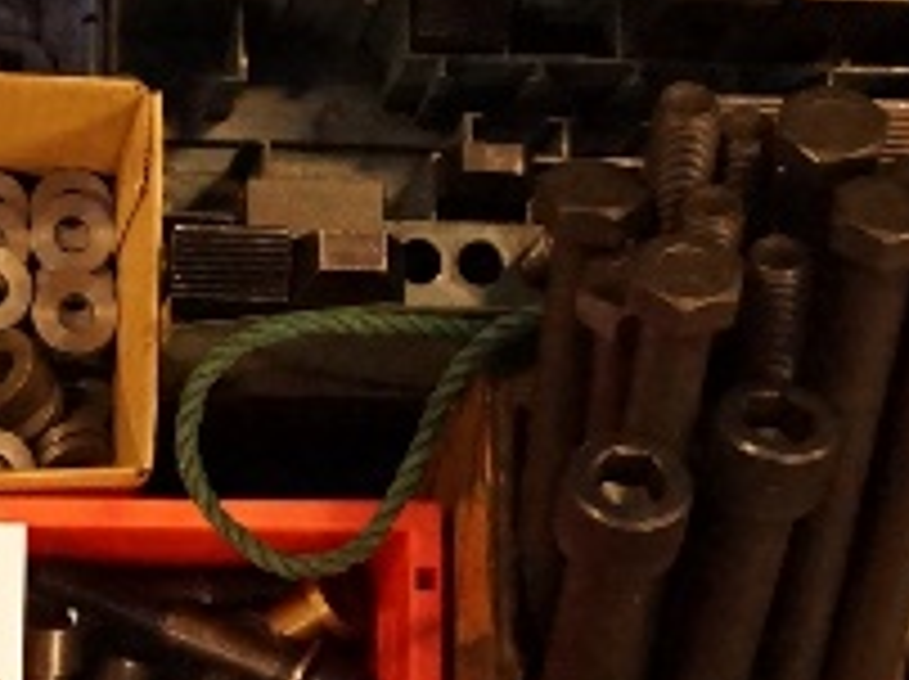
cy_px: 412
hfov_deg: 15.7
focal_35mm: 124
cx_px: 144
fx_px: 3264
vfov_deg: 11.9
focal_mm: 17
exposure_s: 1/160
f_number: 3.5
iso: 3200
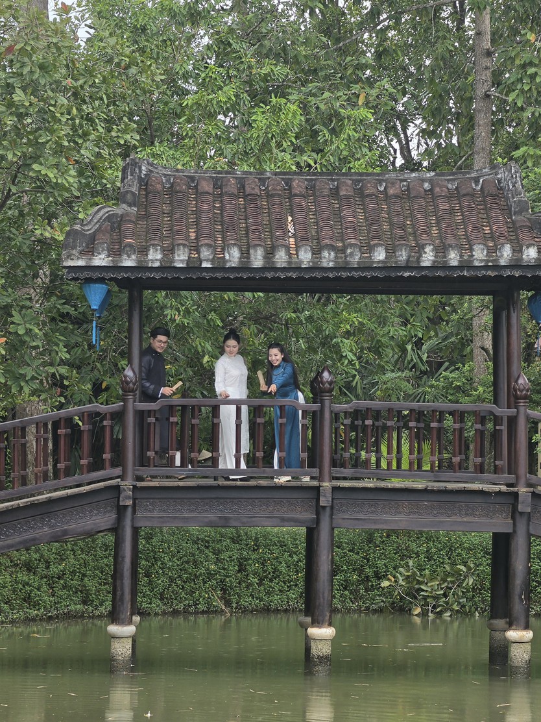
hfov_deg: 12.9
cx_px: 270
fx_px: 2396
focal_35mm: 115
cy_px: 361
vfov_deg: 17.1
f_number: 2.9
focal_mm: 18.6
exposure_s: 1/238
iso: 50
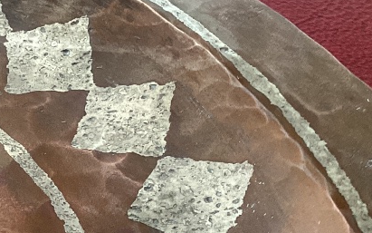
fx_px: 973
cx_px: 61
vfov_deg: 13.1
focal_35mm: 96
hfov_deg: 21.3
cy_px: 319
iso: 200
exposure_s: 1/60
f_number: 2.4
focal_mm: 3.3
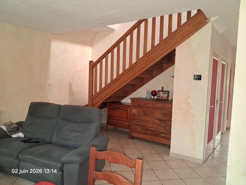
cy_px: 92
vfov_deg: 51.4
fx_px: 192
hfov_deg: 65.3
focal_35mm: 27
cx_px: 123
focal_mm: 4
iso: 1000
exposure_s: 1/25
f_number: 1.8
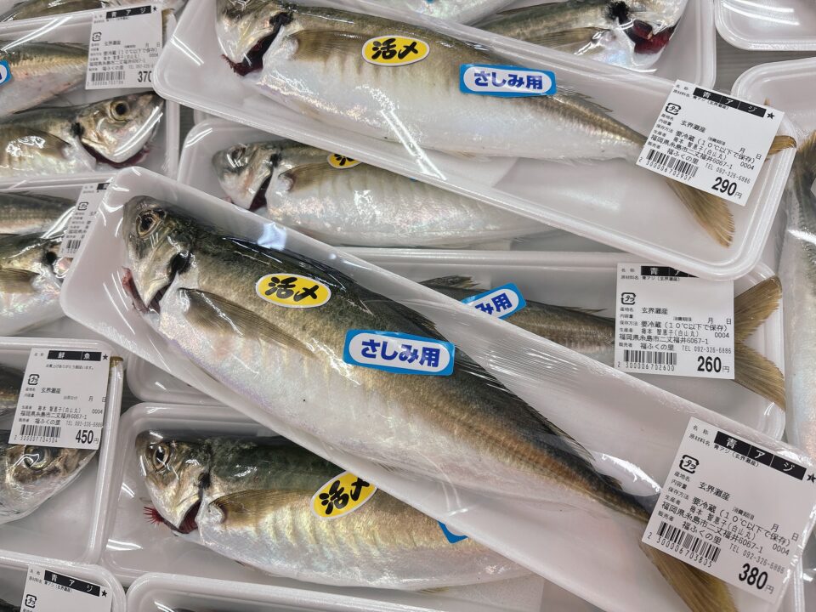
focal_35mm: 26
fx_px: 613
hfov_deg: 67.3
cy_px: 306
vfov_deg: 53.1
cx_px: 408
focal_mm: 5.96
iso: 64
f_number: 1.6
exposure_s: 1/120
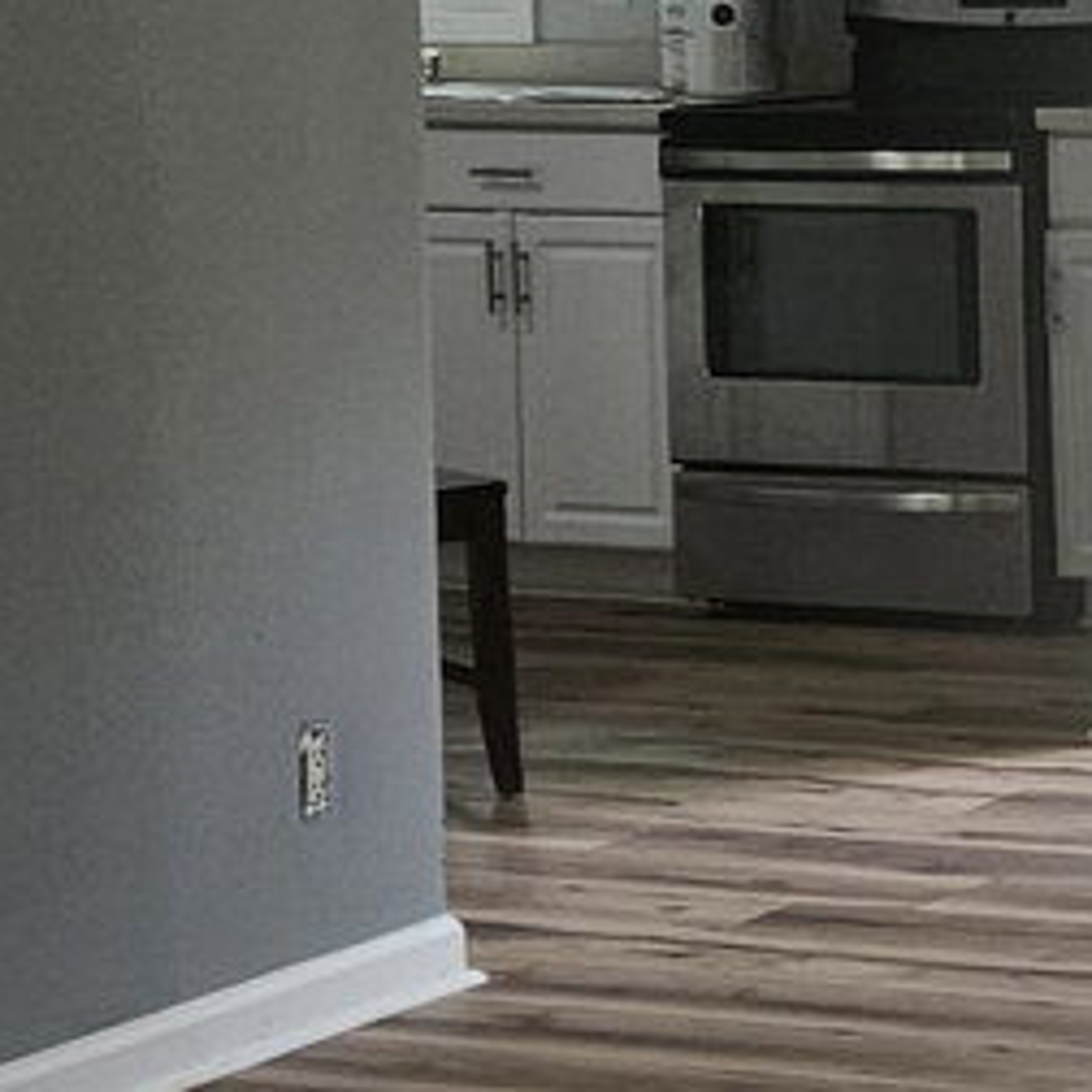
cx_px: 1937
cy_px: 195
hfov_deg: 12.4
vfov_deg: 13.4
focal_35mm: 129
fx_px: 4604
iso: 200
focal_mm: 5.4
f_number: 1.8
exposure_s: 1/180
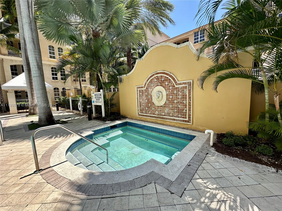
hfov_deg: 102.1
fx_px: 114
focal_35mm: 14
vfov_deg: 85.7
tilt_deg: -6.3
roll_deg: +1.9
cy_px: 106
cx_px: 141
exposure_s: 1/581
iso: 40
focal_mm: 2.22
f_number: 2.2
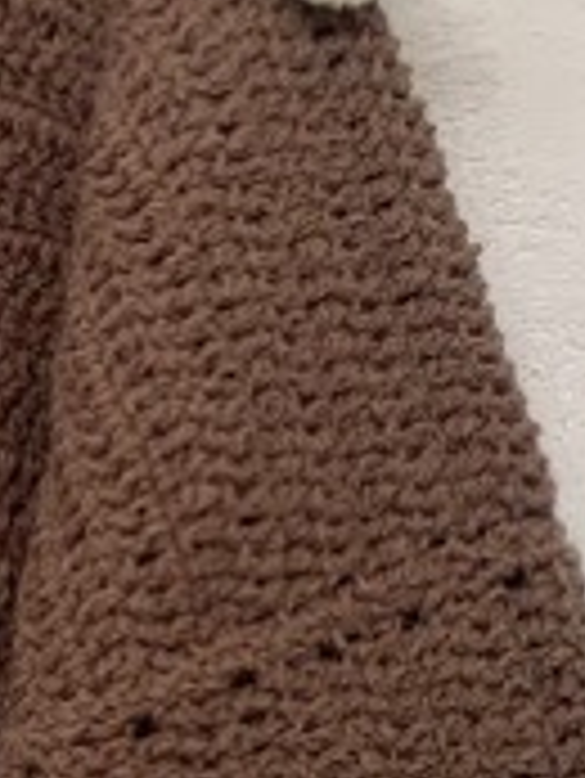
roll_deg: +0.1
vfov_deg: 13.0
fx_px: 3376
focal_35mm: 150
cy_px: 805
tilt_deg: -3.9
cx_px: -666
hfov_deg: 9.2
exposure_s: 1/84
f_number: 1.8
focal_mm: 4.25
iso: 100
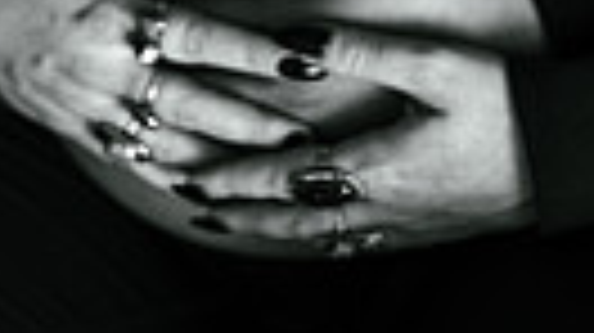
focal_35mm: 178
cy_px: -608
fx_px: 2801
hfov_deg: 12.1
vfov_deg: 6.3
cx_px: 385
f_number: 2.5
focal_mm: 50
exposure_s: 1/160
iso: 200
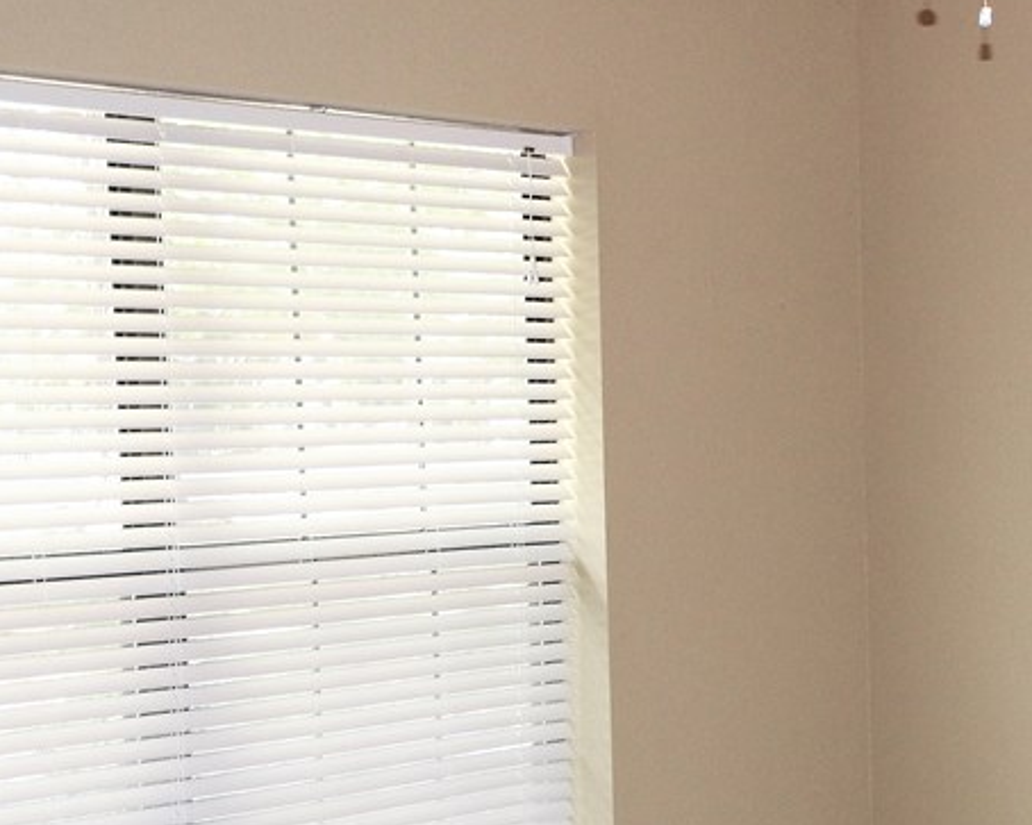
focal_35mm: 66
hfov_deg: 27.3
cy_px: 539
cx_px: 996
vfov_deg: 23.1
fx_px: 2015
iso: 200
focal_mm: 5.4
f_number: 3.5
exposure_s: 1/30
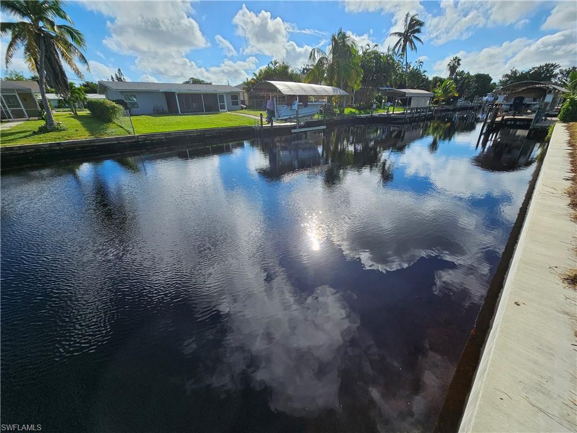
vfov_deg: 89.9
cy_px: 216
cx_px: 288
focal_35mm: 13
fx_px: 217
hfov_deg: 106.2
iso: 50
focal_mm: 2.2
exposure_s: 1/3309
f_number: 2.2
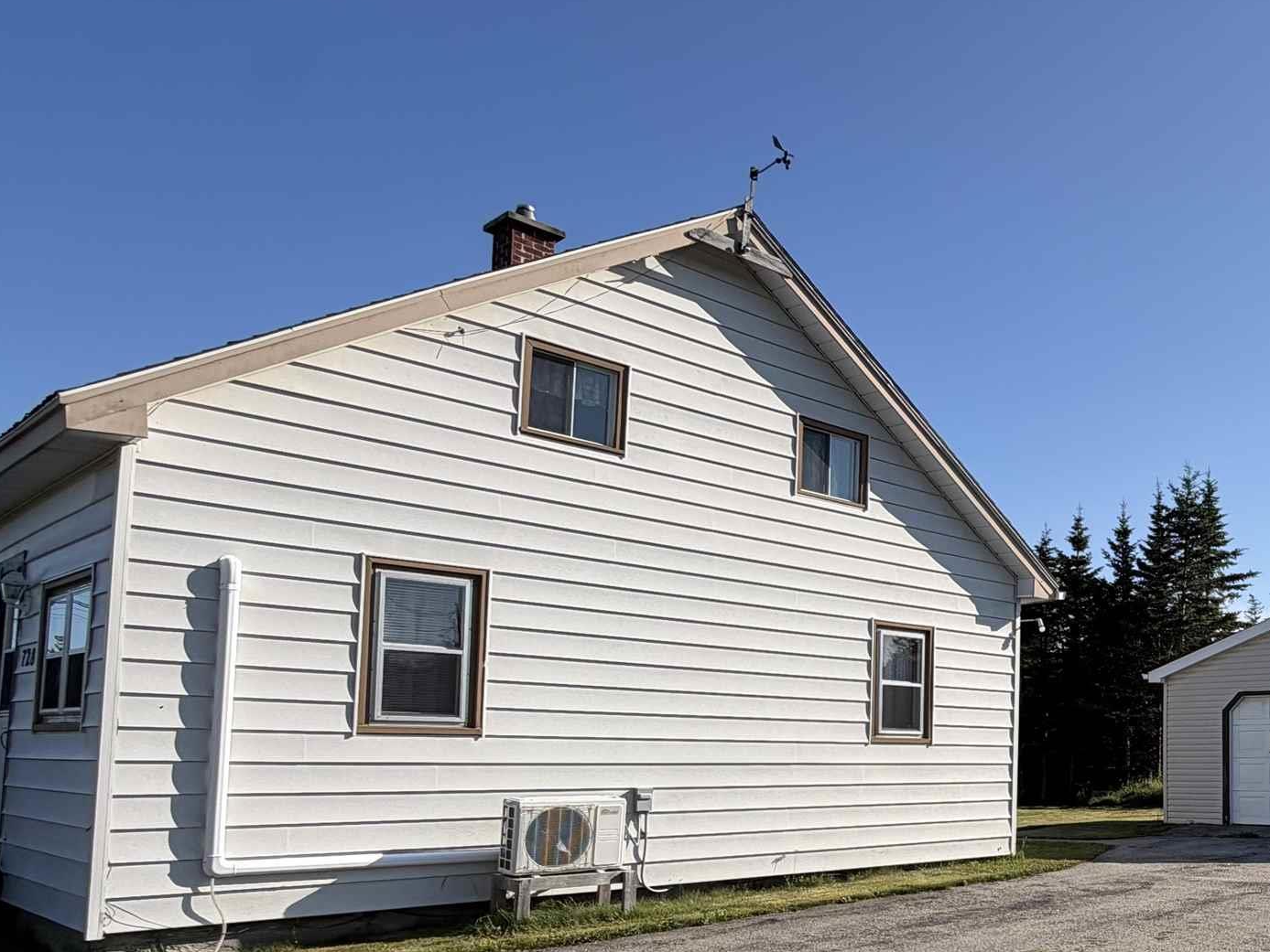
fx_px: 1138
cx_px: 1196
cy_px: 690
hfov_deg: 50.2
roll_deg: -0.4
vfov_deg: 44.3
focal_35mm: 31
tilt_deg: +2.8
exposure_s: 1/1167
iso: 20
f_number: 2.2
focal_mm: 2.22
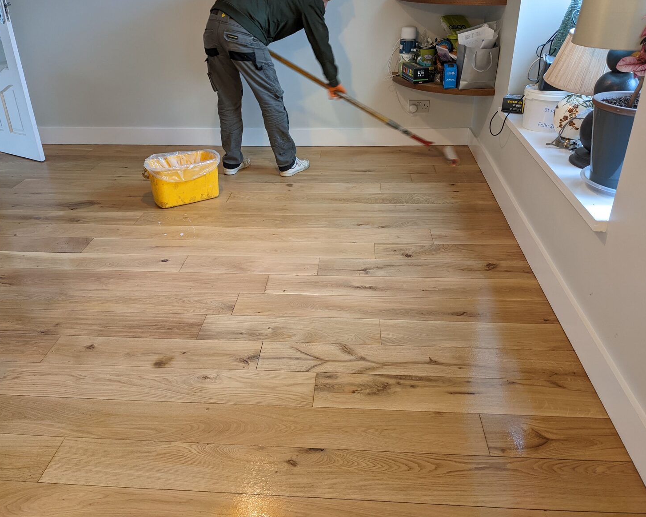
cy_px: 251
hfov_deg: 60.4
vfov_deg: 50.0
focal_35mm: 29
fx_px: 554
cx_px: 307
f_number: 1.73
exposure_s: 1/40
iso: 86
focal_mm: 4.38
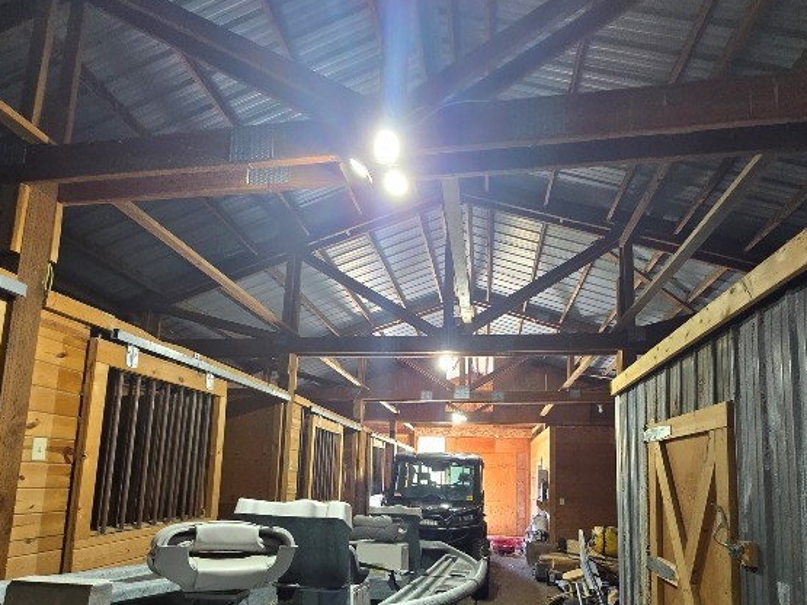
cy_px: 423
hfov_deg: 87.8
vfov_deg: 68.7
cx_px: 410
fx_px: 420
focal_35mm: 18
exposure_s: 1/60
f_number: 2.2
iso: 400
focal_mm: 2.2
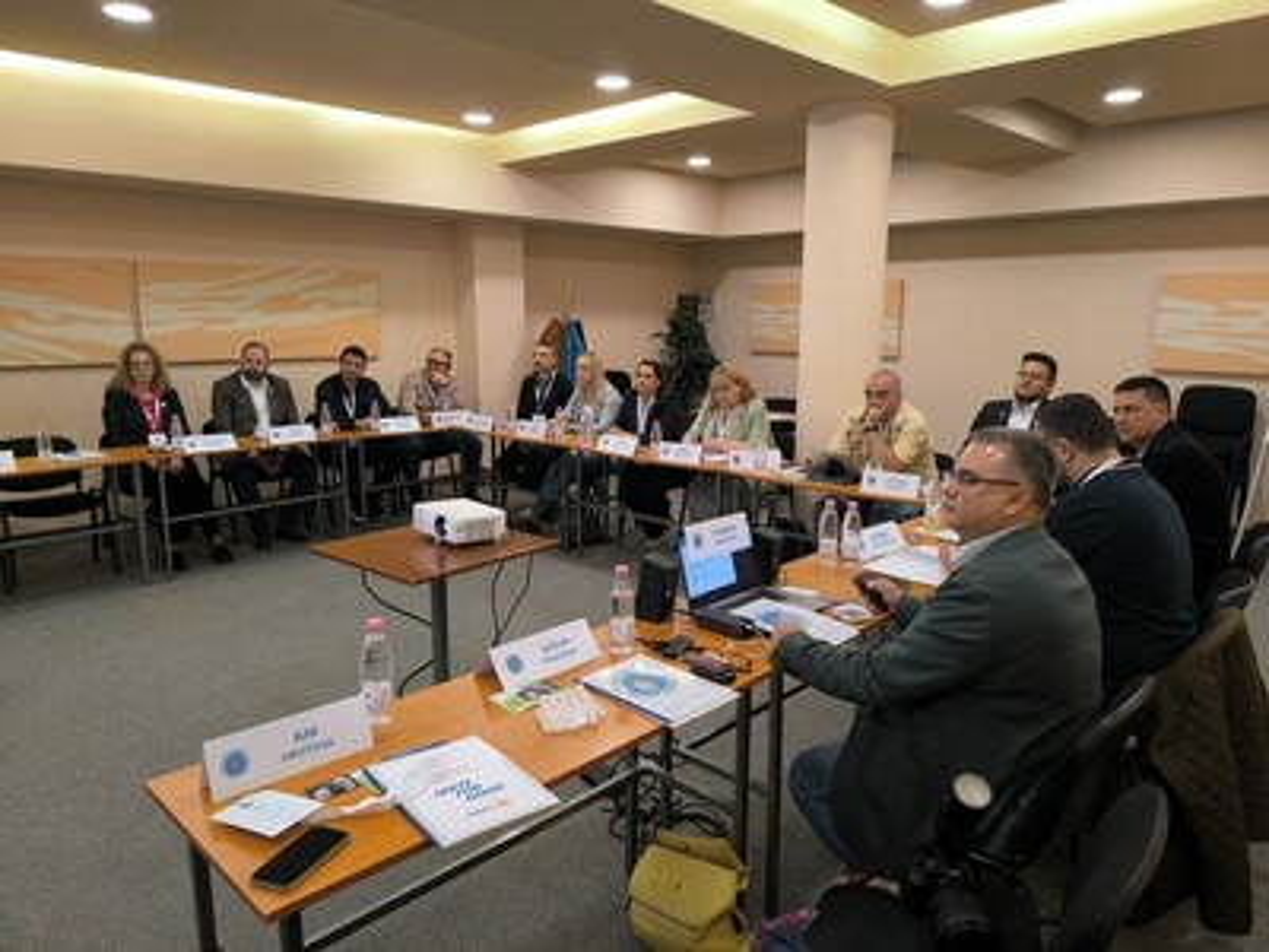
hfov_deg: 73.9
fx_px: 843
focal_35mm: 23
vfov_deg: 58.9
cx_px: 634
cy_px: 476
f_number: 1.65
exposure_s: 1/100
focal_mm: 6.14
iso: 400
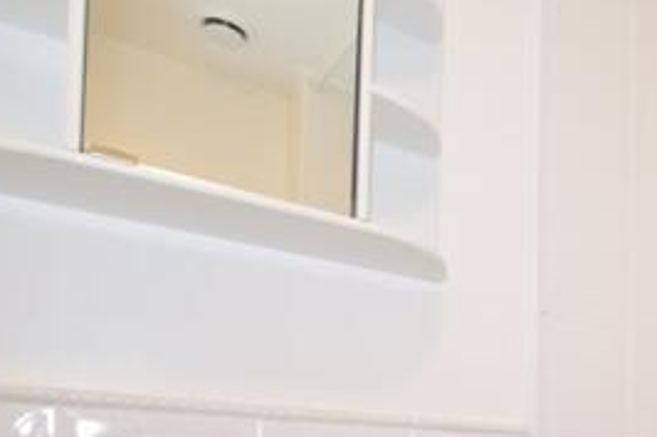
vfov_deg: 31.4
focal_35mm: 37
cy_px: 495
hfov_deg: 40.7
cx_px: 739
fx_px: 675
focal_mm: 10
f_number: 5.6
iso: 400
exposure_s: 1/20
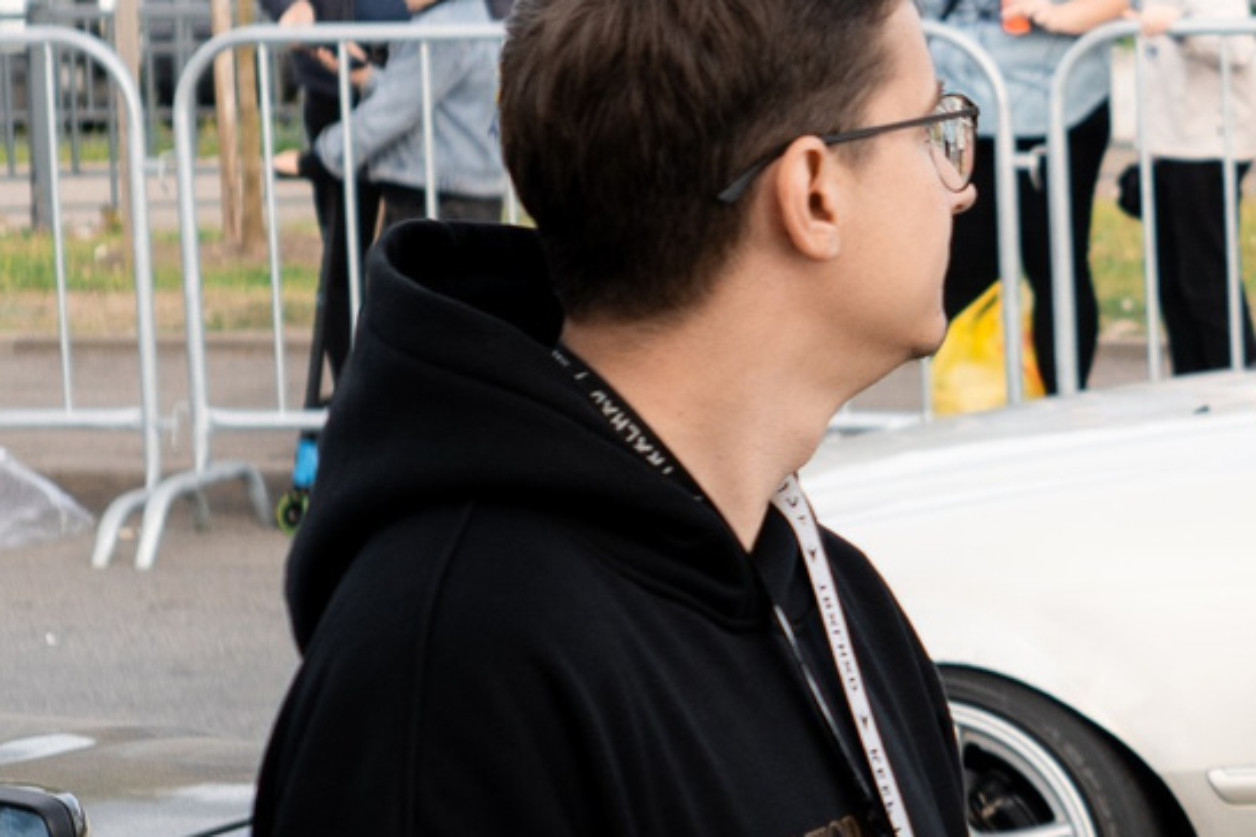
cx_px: 1907
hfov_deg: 11.9
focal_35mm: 164
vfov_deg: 8.4
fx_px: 5721
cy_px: 185
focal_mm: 35
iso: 100
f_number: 3.2
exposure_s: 1/320
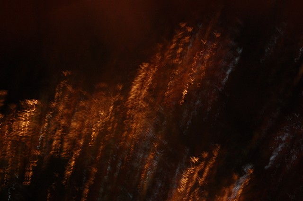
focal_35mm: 82
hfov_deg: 24.6
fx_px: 693
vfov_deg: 16.5
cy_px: 100
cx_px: 152
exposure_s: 7.1
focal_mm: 55
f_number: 5.6
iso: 800
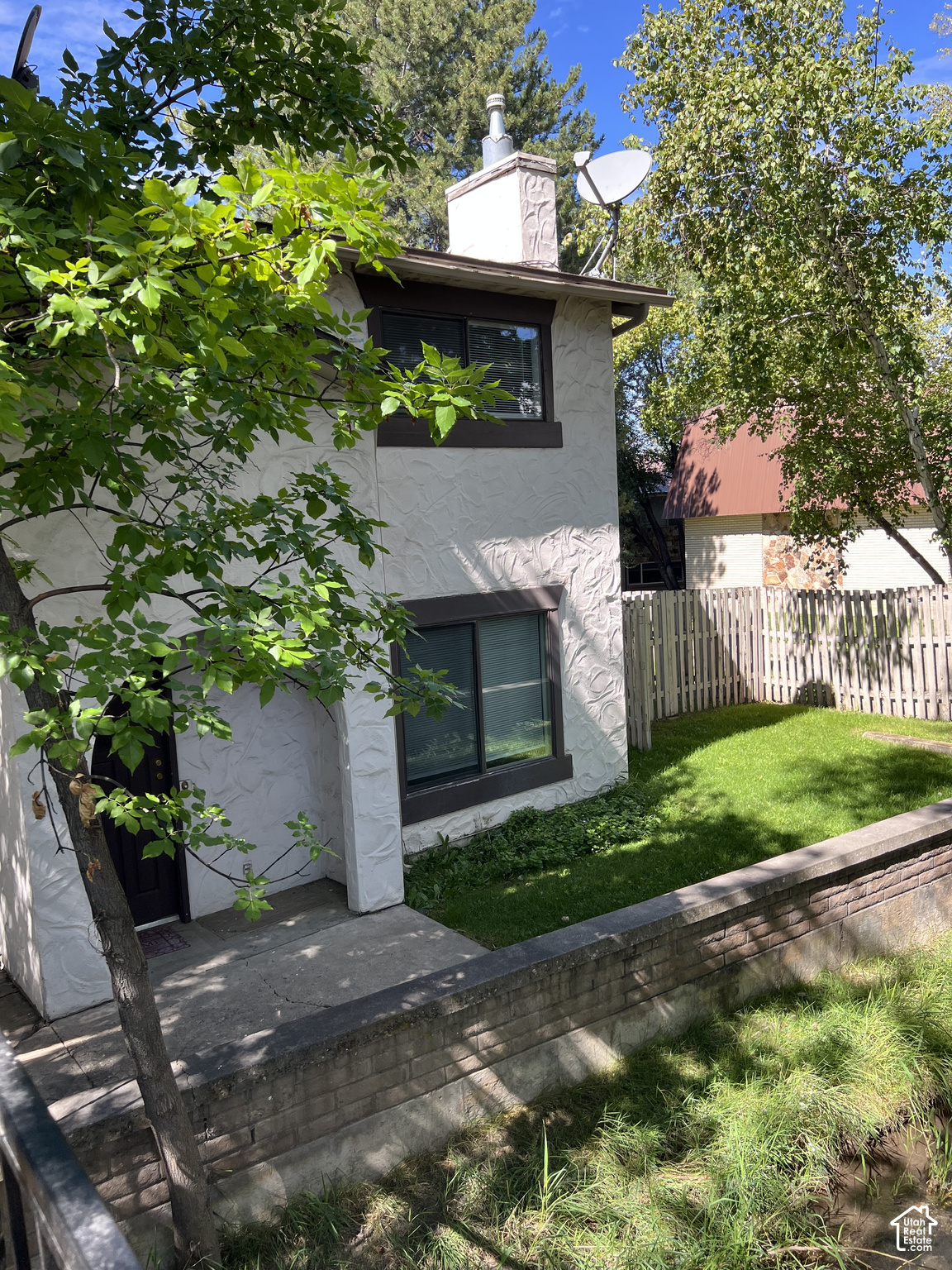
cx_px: 476
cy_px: 635
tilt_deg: -6.9
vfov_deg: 67.3
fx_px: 953
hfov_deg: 53.1
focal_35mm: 26
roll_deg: +3.7
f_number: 1.5
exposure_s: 1/635
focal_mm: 5.7
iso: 50
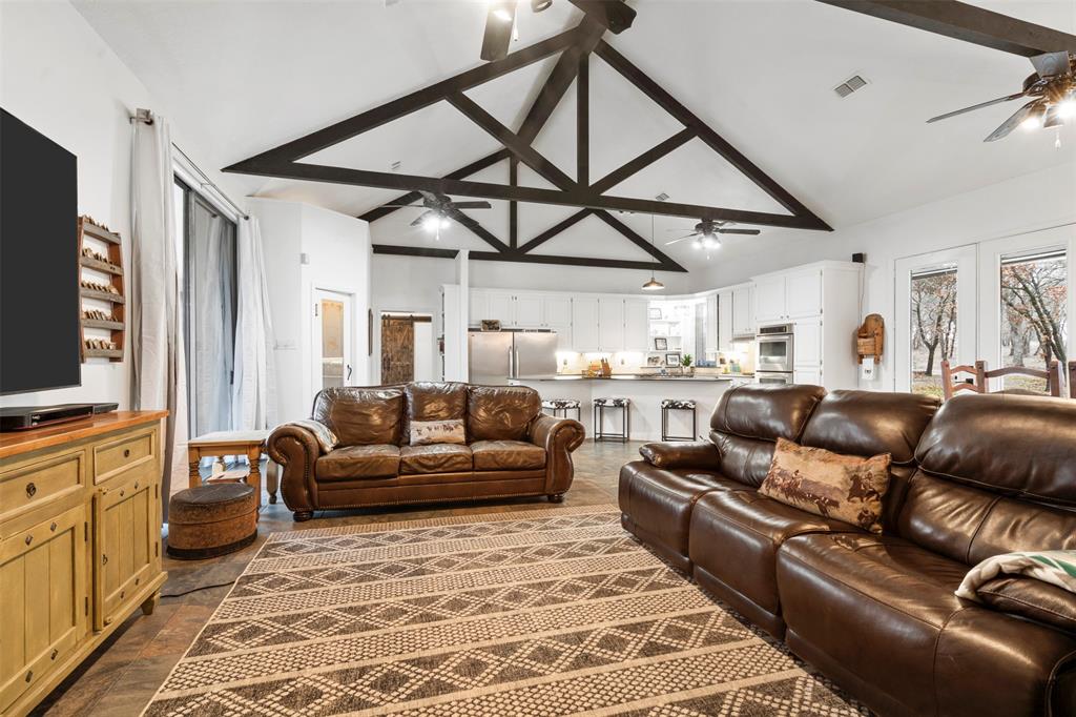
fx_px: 478
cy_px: 358
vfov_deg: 73.7
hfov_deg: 96.8
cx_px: 538
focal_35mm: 16
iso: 250
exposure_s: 1.3
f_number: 9
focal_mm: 16
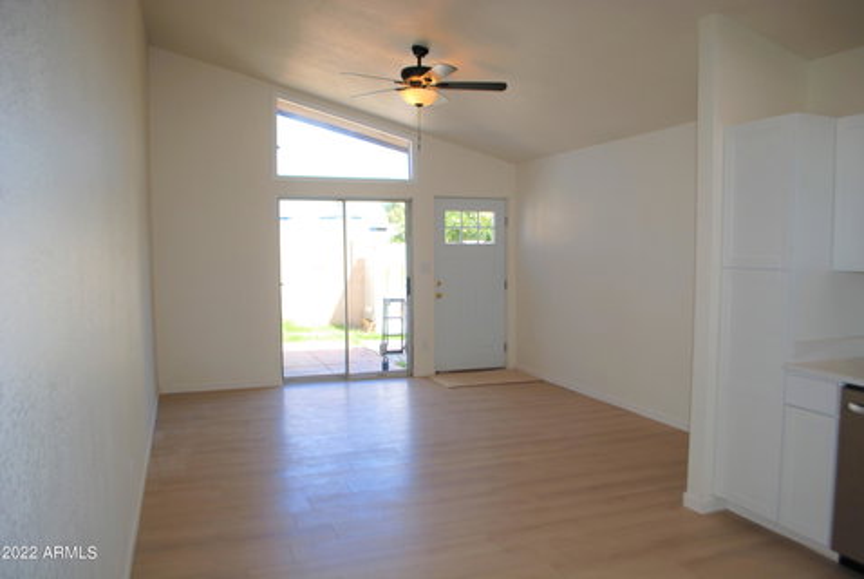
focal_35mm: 27
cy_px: 290
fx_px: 649
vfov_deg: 48.1
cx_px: 432
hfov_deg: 67.3
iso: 100
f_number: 3.5
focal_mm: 18
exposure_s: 1/160
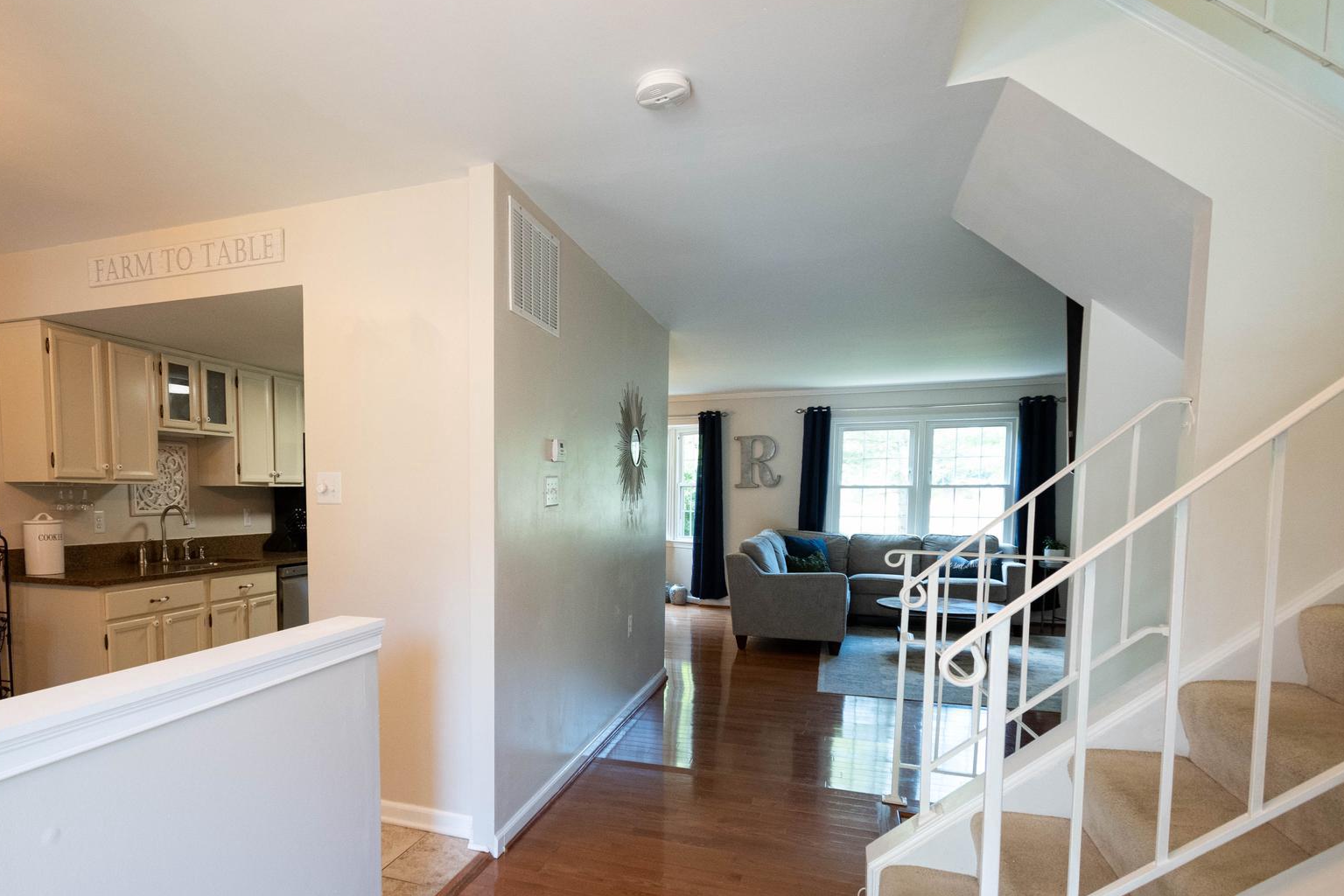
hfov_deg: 82.5
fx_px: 747
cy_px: 556
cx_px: 508
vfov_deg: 61.2
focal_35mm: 20
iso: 1000
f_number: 4.5
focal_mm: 10
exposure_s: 1/60
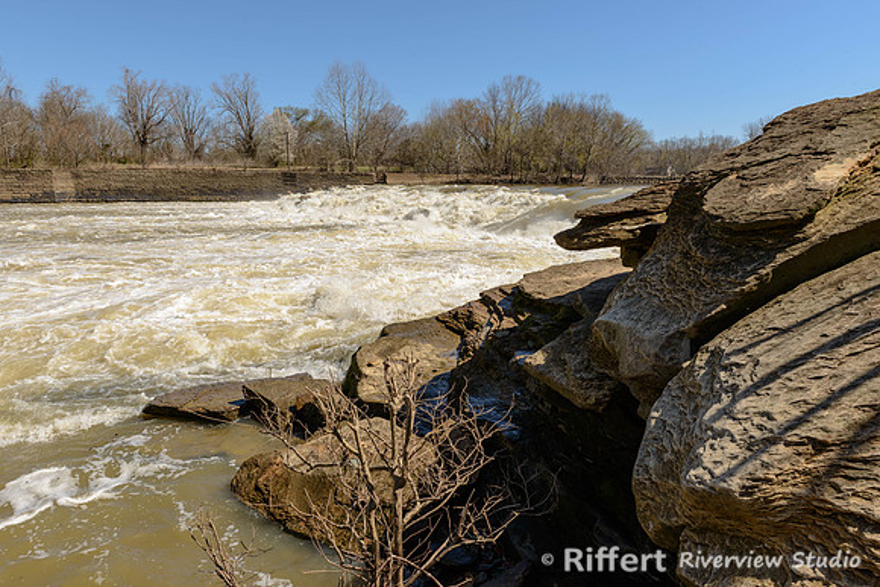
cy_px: 294
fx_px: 599
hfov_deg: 72.6
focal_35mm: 25
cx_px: 440
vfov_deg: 52.2
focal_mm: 24
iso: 100
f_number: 10
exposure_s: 1/200
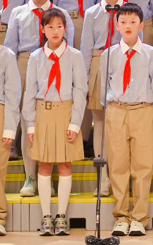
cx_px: 262
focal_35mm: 220
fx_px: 1469
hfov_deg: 5.9
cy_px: -67
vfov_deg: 9.4
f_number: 4
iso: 110
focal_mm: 56
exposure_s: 1/60
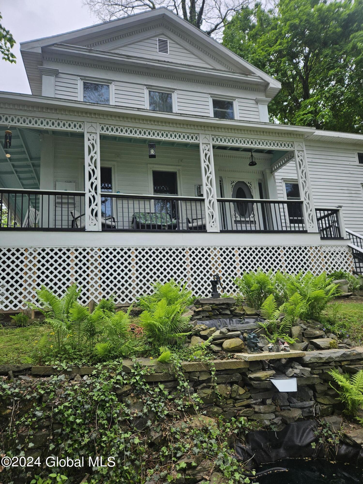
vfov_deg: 73.9
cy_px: 242
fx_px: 322
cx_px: 182
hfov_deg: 58.9
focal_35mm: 23
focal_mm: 5.4
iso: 25
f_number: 1.8
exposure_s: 1/857
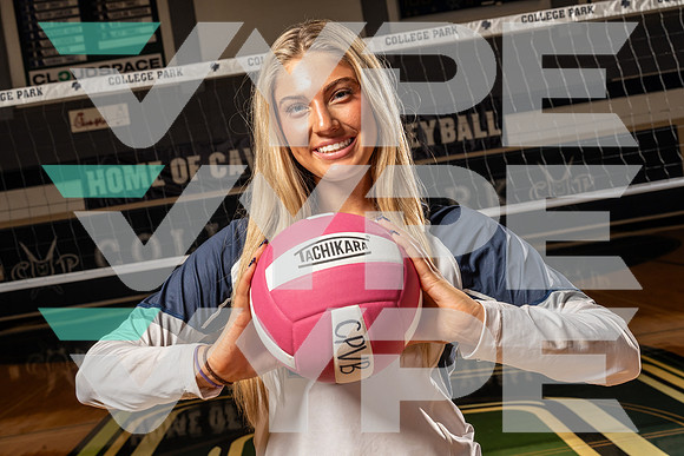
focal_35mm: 52
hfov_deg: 38.2
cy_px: 228
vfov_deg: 26.0
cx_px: 342
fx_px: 988
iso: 640
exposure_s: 1/250
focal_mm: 52
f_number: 11
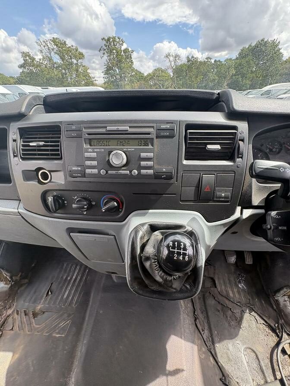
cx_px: 145
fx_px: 156
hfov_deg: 85.7
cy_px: 193
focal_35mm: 14
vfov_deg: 102.1
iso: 64
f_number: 2.2
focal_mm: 2.22
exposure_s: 1/174
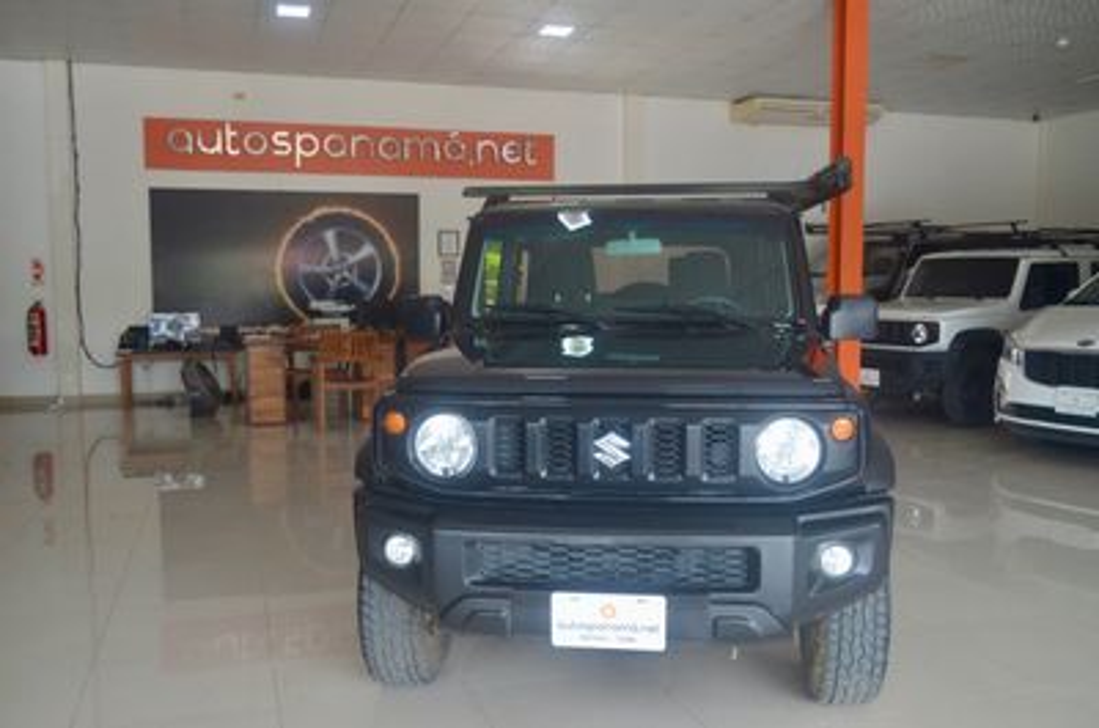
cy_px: 364
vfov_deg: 39.8
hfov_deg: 57.3
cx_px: 550
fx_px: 1005
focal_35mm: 33
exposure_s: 1/80
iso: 400
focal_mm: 22
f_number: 4.5
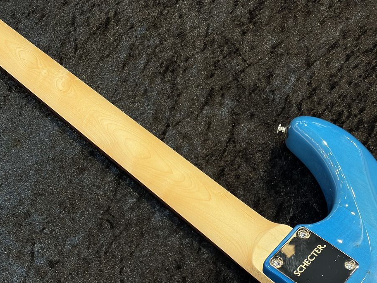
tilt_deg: -65.8
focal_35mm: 73
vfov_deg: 20.1
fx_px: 795
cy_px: 197
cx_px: 194
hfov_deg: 26.7
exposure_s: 1/60
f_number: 1.6
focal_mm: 5.96
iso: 125
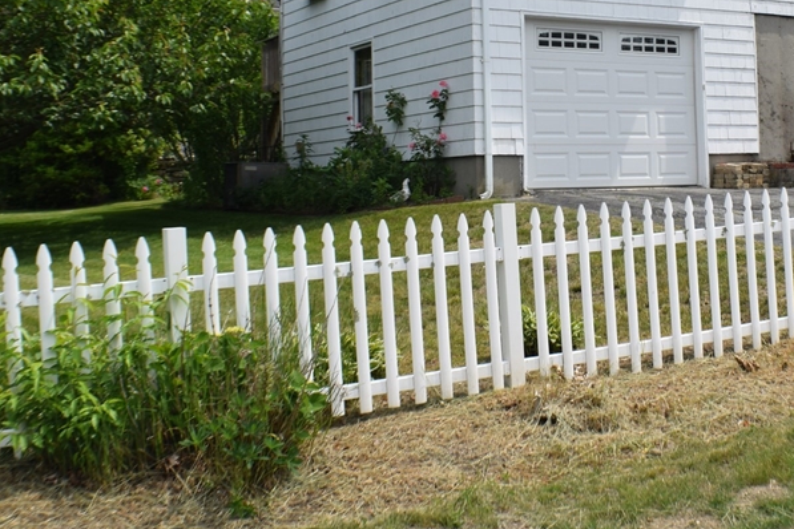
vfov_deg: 18.7
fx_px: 1588
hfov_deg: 27.6
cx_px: 622
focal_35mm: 72
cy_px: 88
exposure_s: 1/400
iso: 200
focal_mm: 28
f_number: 10
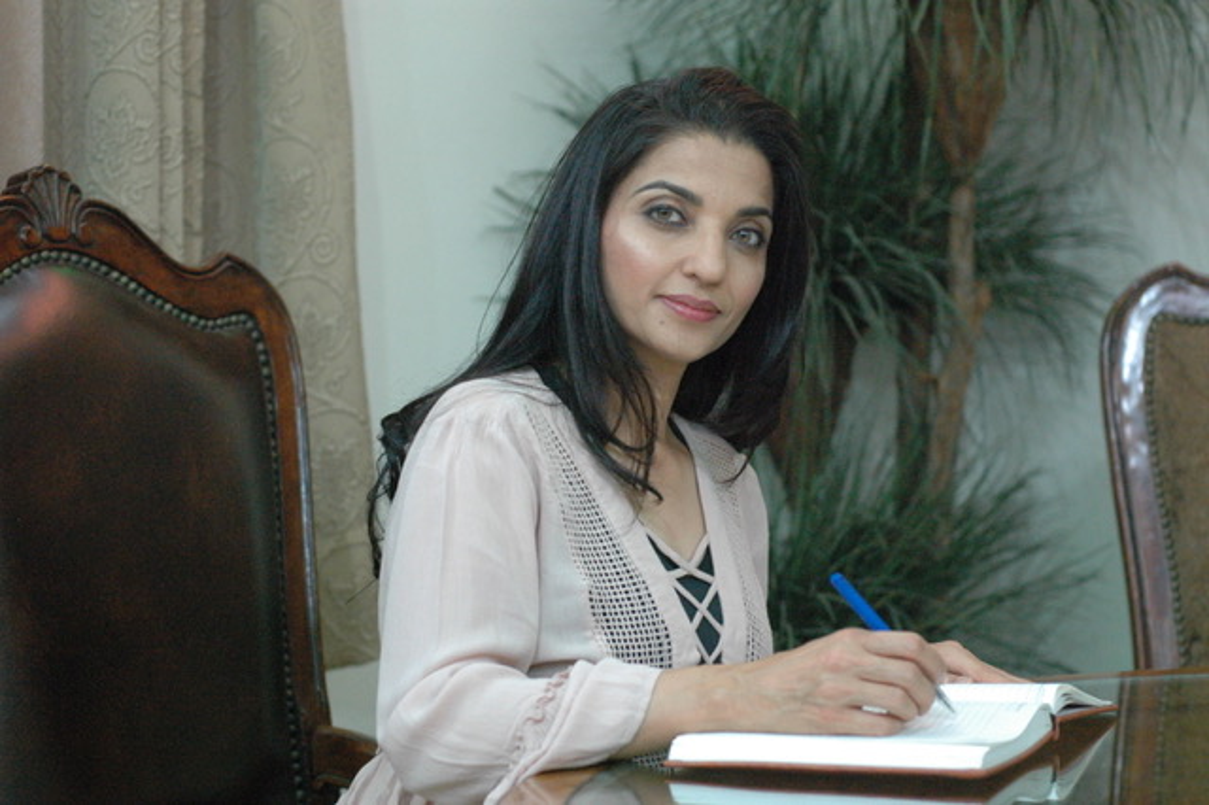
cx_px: 604
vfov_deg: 18.2
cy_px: 402
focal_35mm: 75
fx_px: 2517
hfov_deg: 27.0
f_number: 2.8
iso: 1600
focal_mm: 50
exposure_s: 1/30
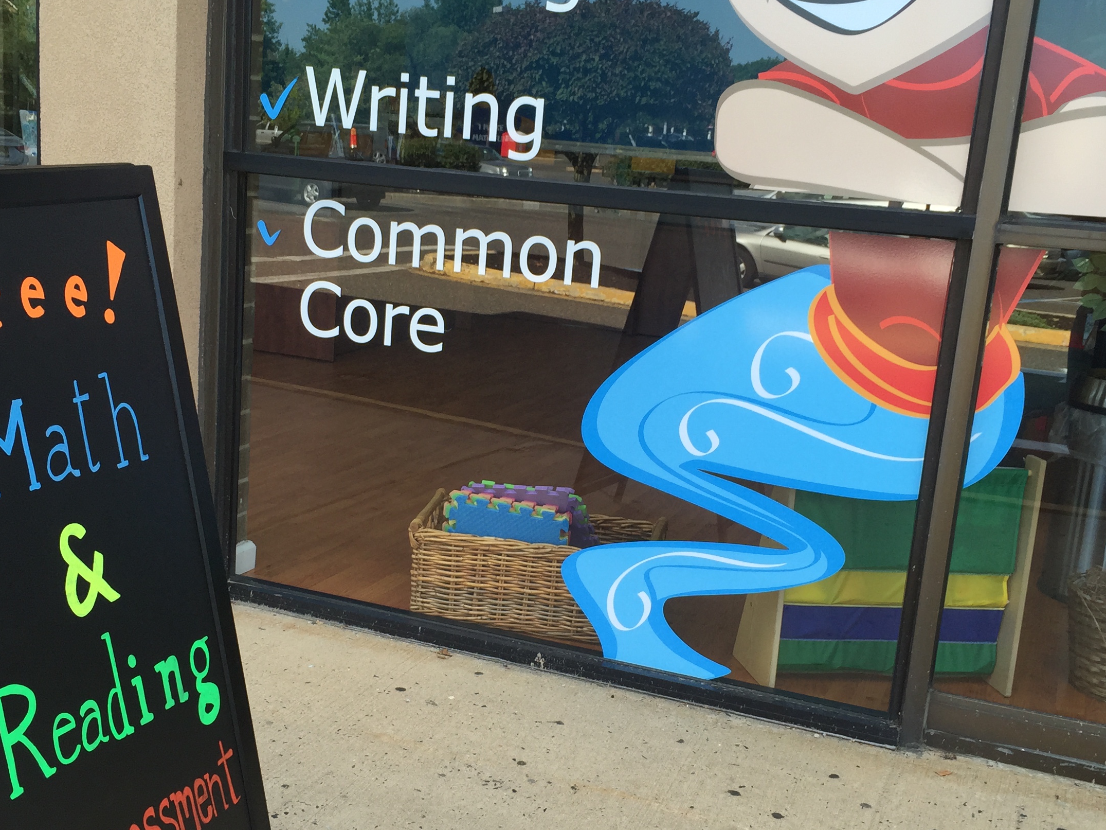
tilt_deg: -13.9
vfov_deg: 32.8
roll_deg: -4.8
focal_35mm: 44
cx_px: 525
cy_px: 477
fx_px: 1406
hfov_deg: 42.9
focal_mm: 4.15
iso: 32
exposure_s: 1/359
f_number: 2.2
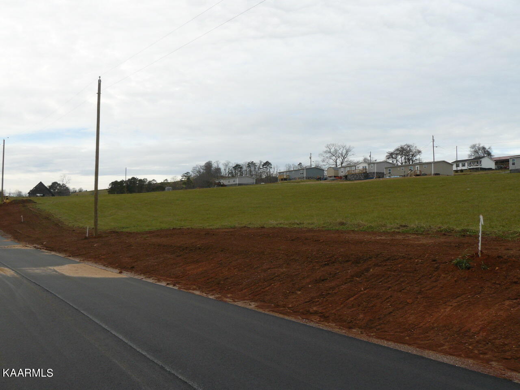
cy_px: 195
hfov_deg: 51.4
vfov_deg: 39.7
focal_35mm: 36
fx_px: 541
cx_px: 260
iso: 100
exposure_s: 1/250
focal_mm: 6
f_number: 5.6
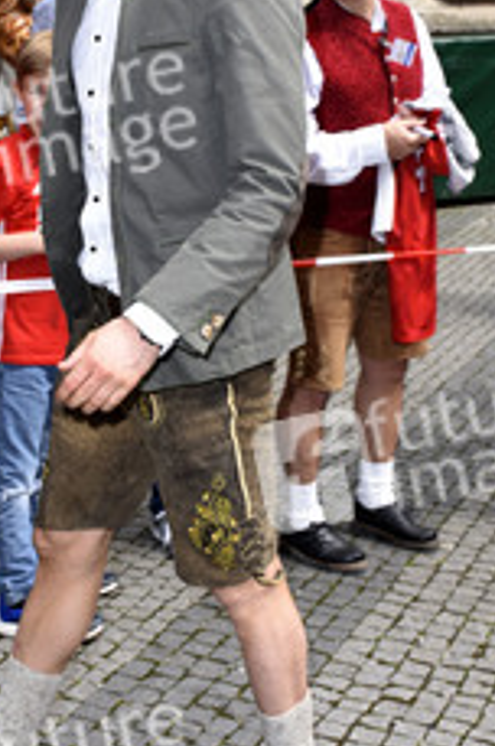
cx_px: 124
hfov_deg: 21.3
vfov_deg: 31.8
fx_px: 1303
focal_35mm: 63
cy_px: 293
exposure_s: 1/160
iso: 250
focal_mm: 24
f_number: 6.3
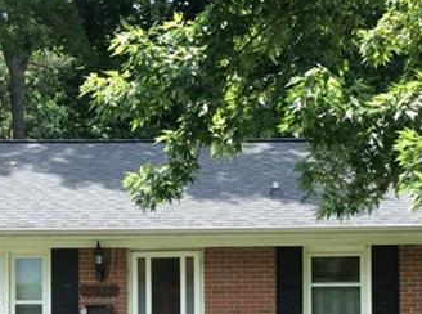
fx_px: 1216
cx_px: 233
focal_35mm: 100
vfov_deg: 14.5
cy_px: 310
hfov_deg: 19.7
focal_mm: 3.3
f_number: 2.4
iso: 32
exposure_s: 1/481
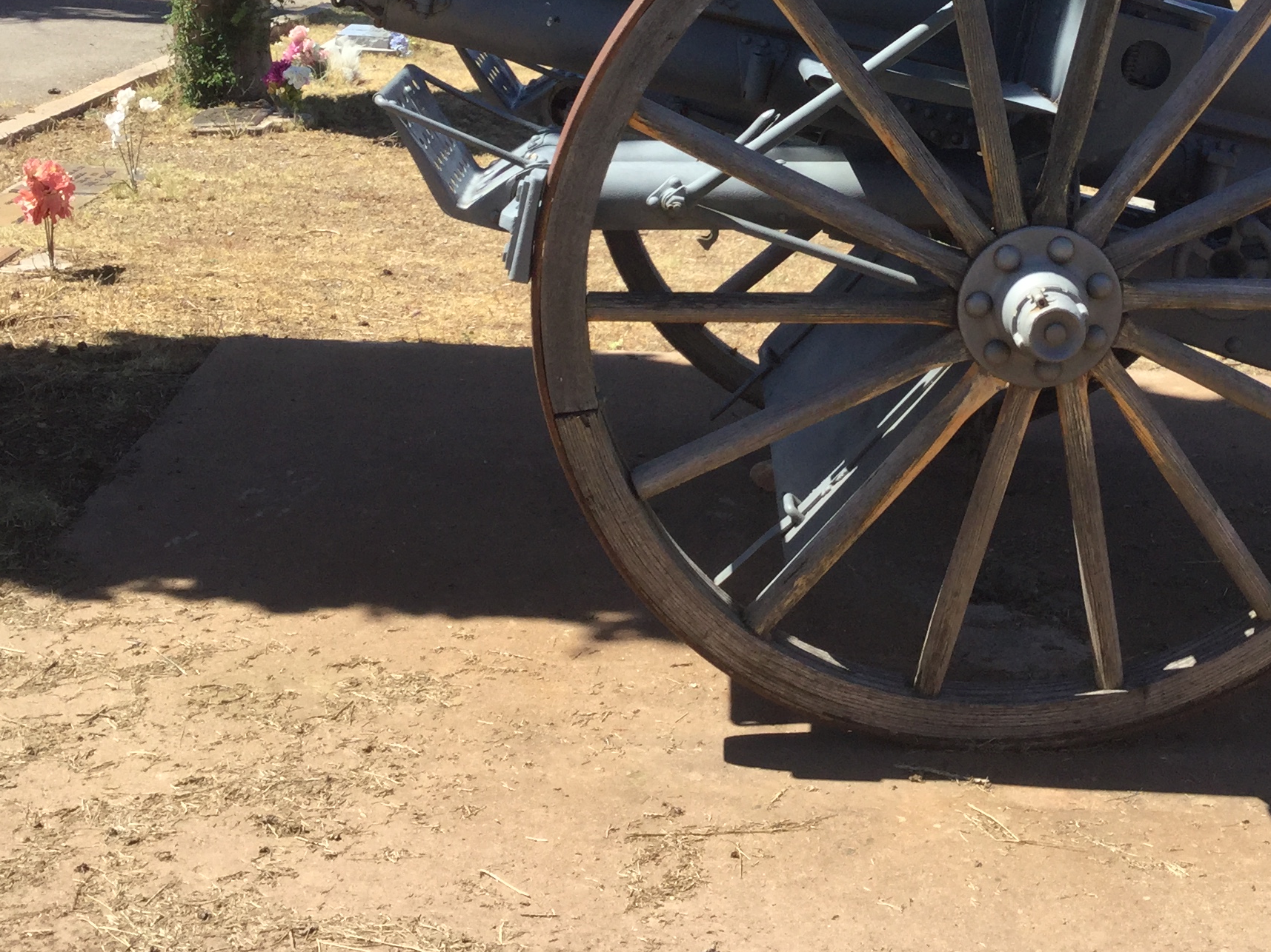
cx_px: 884
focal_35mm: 59
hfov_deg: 32.3
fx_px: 2166
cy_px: 95
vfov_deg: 24.1
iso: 25
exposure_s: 1/831
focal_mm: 3.3
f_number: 2.4
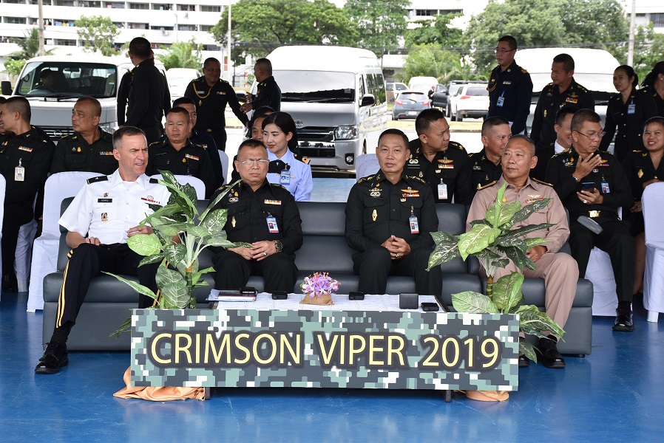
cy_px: 222
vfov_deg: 18.2
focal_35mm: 75
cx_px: 332
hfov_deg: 27.0
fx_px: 1384
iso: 320
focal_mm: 50
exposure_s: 1/250
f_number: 8
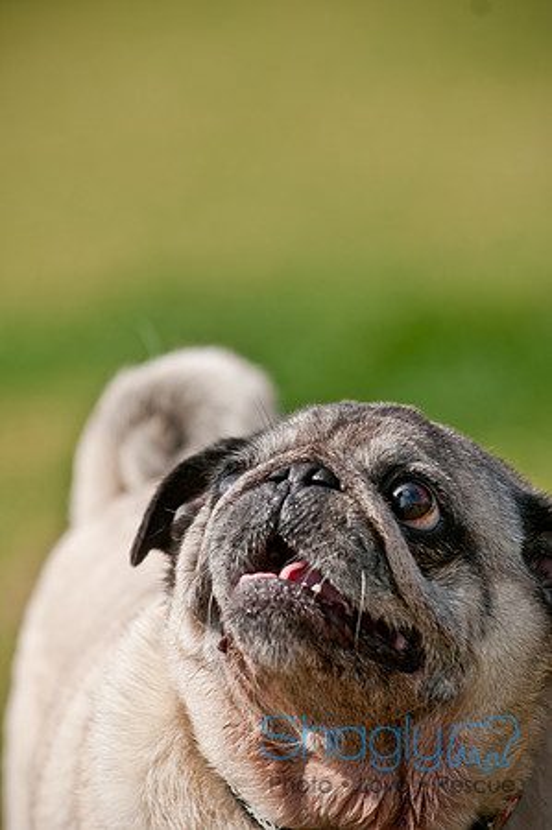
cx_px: 276
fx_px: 6915
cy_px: 415
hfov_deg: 4.6
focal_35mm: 300
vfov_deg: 6.9
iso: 200
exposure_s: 1/1000
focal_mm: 200
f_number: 5
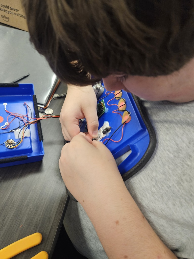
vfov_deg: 73.9
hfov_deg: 58.9
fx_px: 172
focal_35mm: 23
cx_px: 97
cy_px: 130
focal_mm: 5.4
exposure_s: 1/120
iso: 400
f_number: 1.8
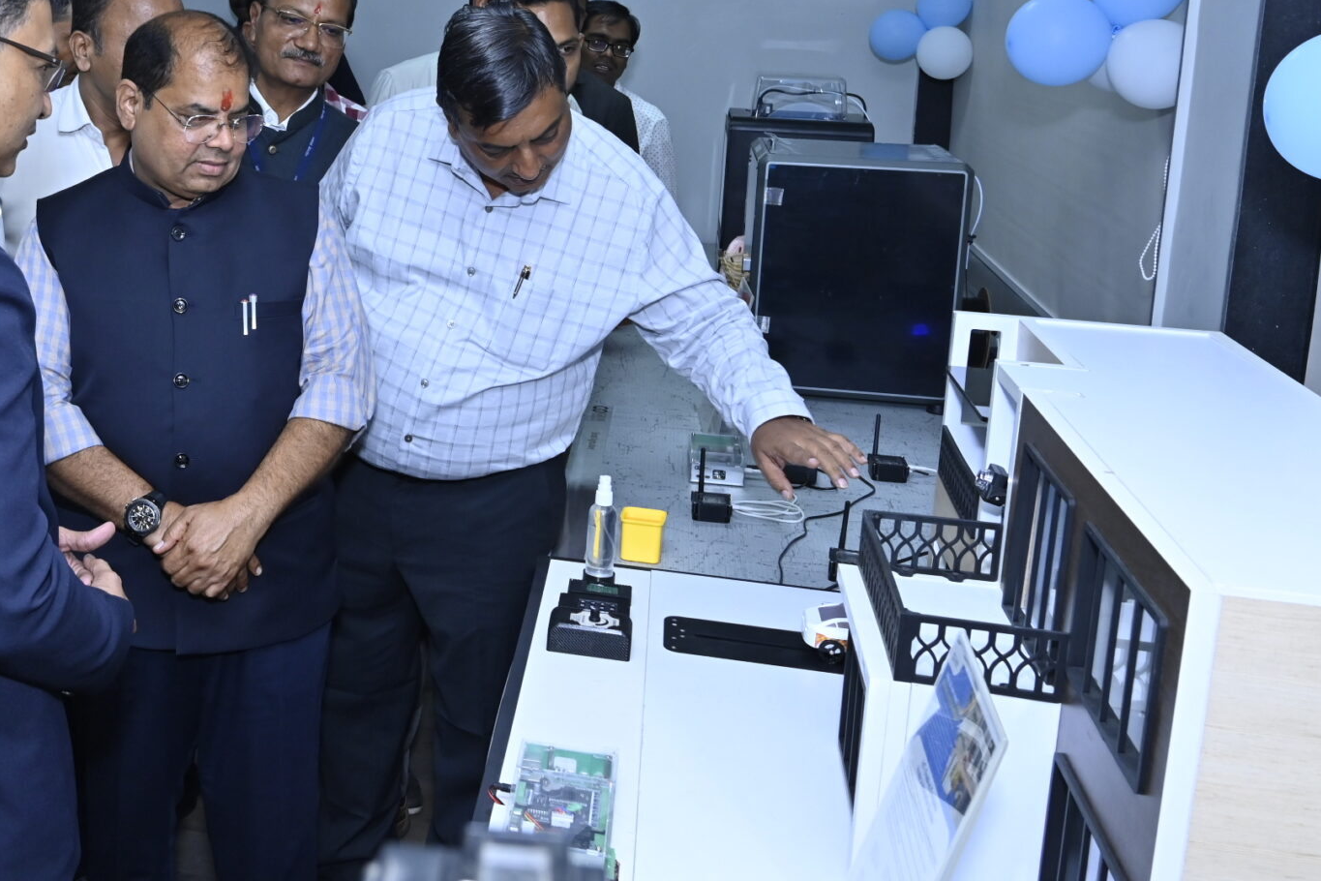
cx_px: 260
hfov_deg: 41.7
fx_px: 1651
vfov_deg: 29.5
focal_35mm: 45
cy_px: 236
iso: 1000
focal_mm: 24
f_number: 7.1
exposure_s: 1/200
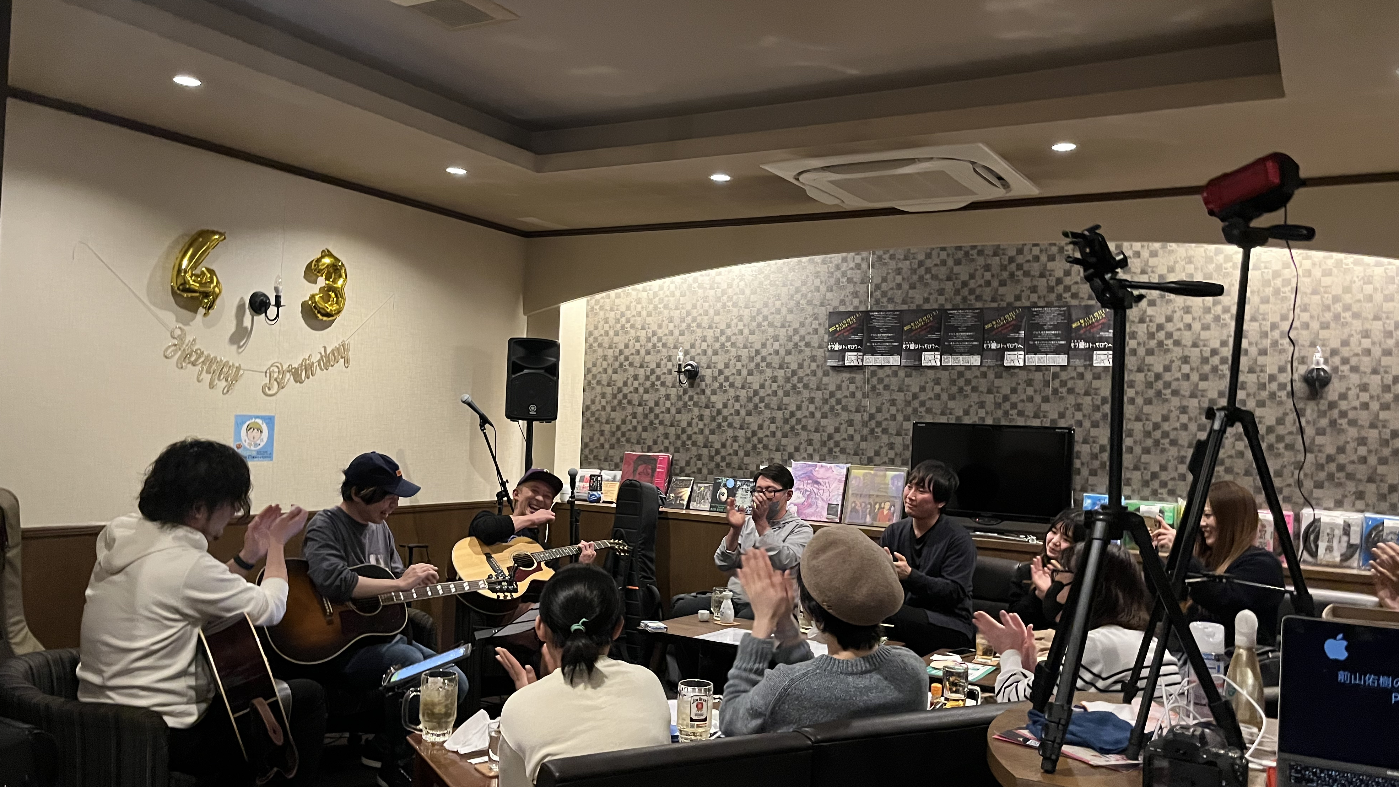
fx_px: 1076
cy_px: 414
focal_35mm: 29
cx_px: 700
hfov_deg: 66.1
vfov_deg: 40.2
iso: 500
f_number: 1.6
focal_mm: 5.1
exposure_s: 1/40
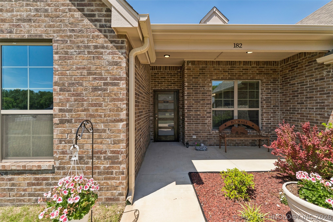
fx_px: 135
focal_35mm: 15
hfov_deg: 101.9
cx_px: 166
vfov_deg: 78.8
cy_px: 111
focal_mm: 14.6
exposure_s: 1/6400
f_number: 2.8
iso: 400
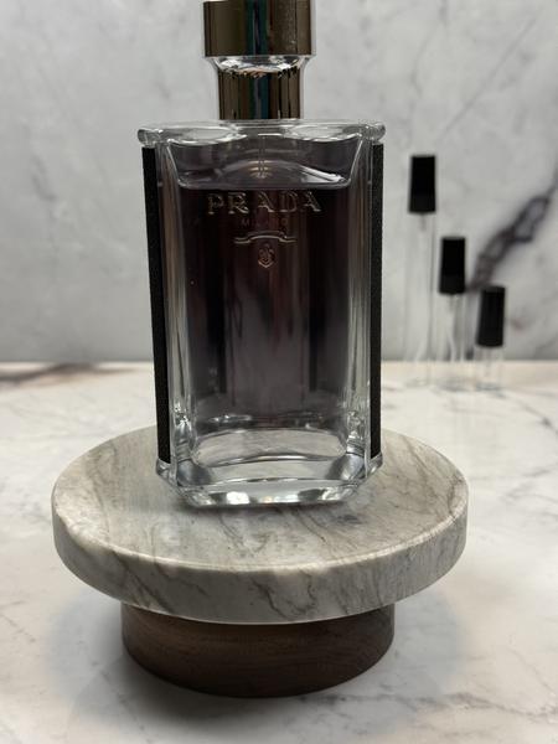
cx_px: 279
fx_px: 1032
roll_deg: -0.6
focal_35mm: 48
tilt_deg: -15.6
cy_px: 372
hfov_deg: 30.3
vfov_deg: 39.7
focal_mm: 6.76
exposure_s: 1/208
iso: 100
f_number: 1.78
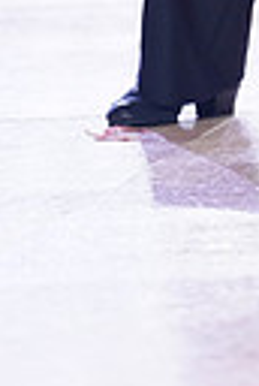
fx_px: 7577
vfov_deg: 2.9
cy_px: -262
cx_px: 387
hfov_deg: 2.0
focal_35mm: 706
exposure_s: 1/400
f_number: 2.8
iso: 2000
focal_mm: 156
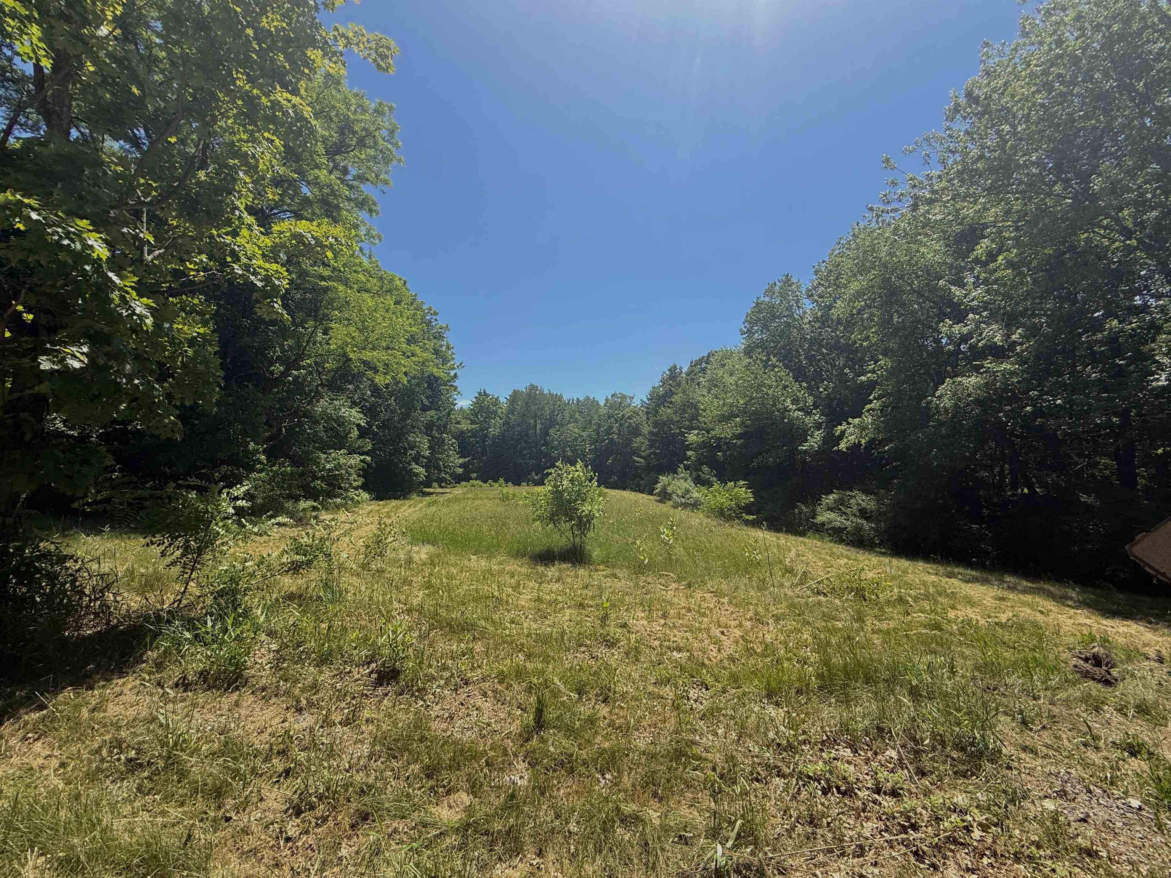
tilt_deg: +4.5
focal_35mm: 14
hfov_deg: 102.1
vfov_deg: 85.7
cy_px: 439
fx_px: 474
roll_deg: +0.3
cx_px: 586
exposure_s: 1/1534
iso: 50
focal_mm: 2.22
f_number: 2.2
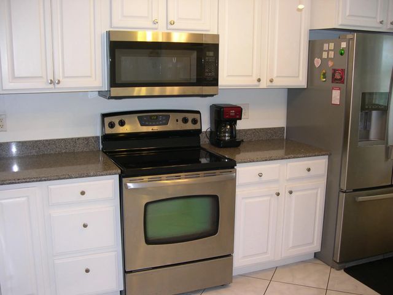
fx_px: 431
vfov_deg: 37.7
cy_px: 148
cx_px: 196
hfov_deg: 49.0
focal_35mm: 38
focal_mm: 8
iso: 100
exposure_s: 1/30
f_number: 2.8
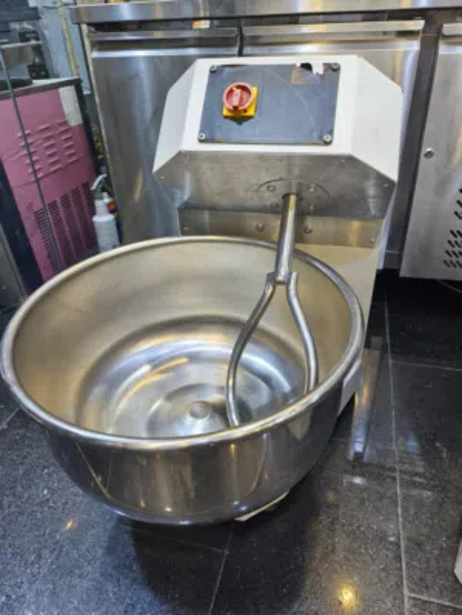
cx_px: 231
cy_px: 308
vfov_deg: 73.9
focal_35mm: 23
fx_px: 409
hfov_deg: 58.9
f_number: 1.65
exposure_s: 1/33.3
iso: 800
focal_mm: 6.18
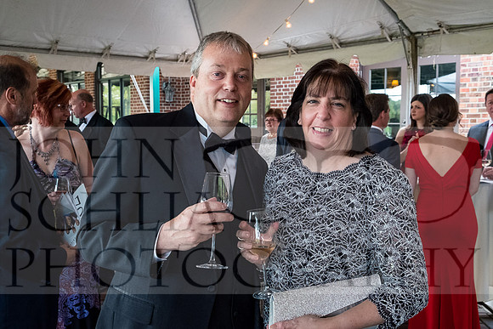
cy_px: 164
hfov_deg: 53.1
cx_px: 246
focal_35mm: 36
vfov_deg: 36.9
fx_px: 493
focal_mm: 24.3
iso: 3200
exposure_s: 1/125
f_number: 6.4
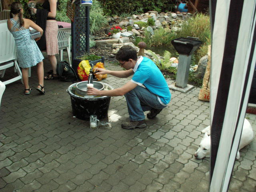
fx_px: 259
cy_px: 96
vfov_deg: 40.7
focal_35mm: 35
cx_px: 128
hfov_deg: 52.6
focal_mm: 5.86
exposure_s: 1/20
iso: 160
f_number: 5.6
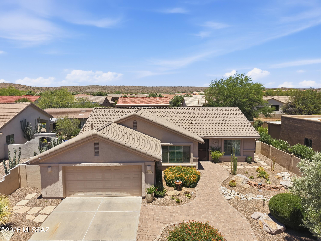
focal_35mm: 24
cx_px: 160
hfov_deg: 71.6
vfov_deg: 56.8
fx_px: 223
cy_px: 120
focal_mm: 8.7
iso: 140
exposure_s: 1/5000
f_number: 1.8
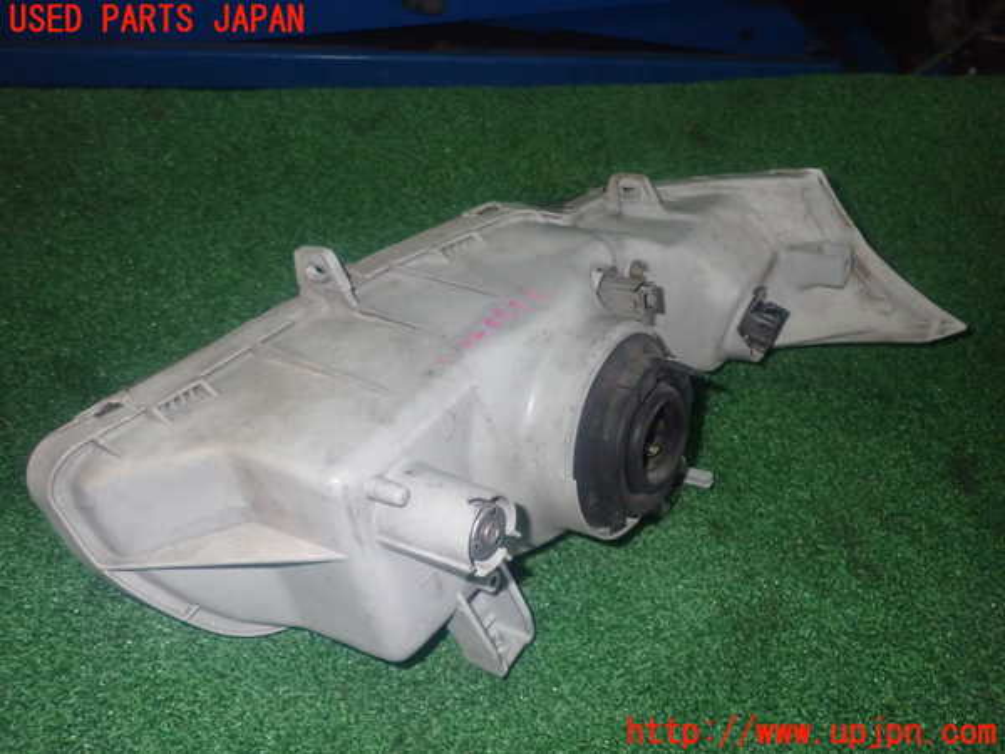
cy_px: 377
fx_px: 871
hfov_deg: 60.0
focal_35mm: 30
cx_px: 502
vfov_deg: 46.8
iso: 640
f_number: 6.3
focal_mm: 5.4
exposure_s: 1/30
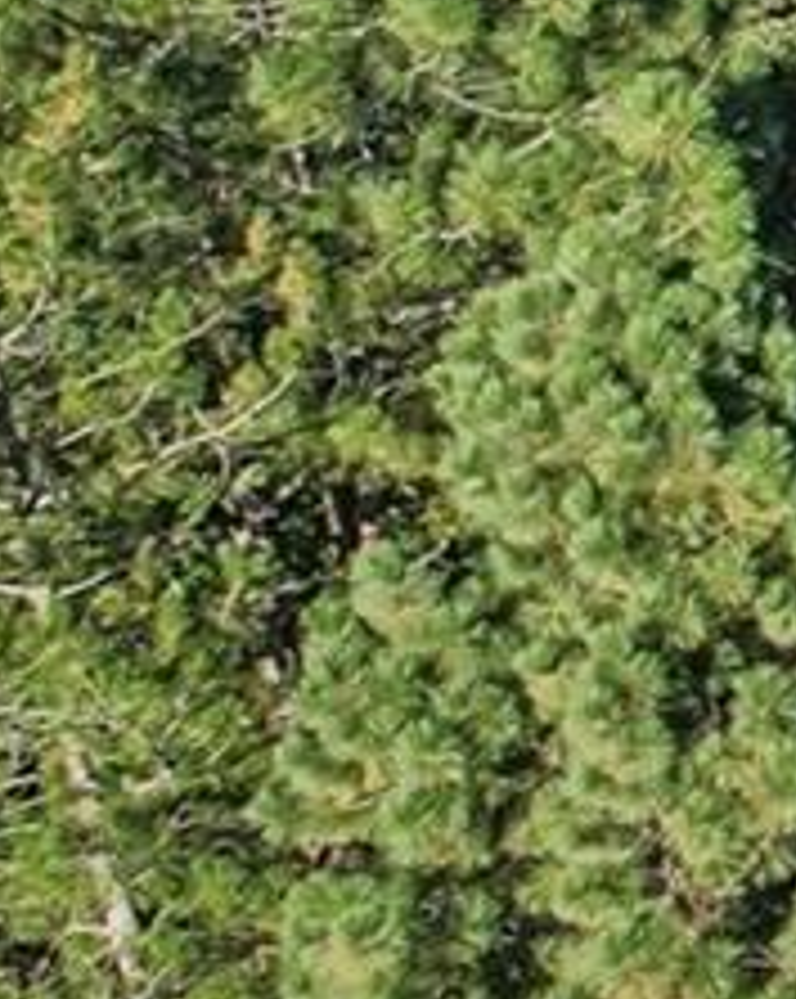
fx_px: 4397
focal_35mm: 149
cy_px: -410
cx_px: 3067
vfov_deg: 12.4
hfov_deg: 7.6
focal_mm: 8.4
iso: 130
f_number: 2.8
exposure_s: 1/2000
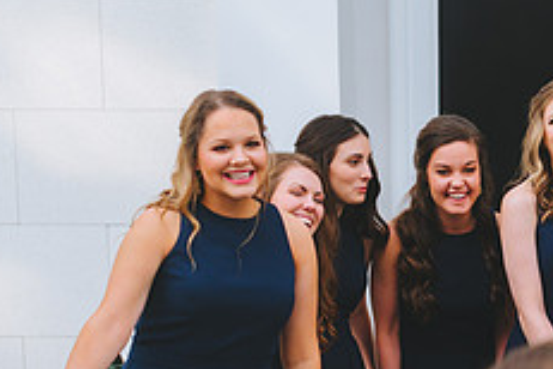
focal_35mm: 136
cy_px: 377
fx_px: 2089
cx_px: 582
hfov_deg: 14.8
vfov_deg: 10.0
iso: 250
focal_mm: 50
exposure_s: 1/400
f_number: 3.5
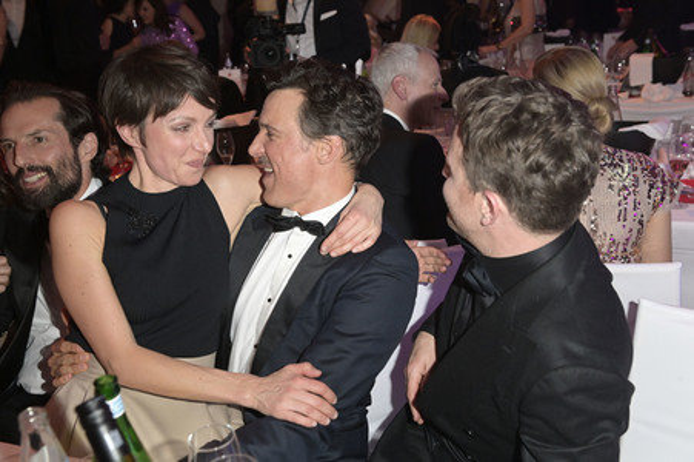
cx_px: 347
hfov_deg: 48.5
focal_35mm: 40
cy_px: 231
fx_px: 771
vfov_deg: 33.4
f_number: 5
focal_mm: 40
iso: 2500
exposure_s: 1/100
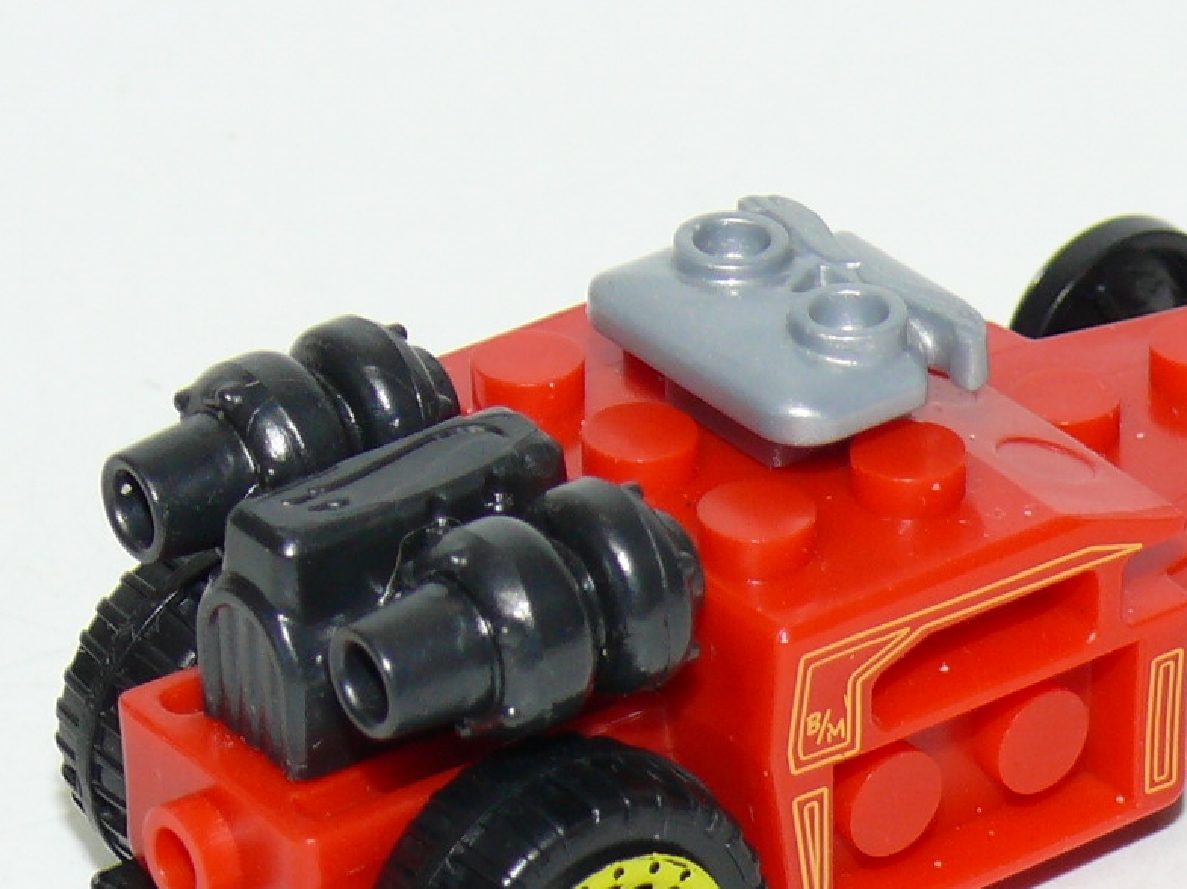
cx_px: 841
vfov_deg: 7.1
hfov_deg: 9.5
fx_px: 7129
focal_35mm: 208
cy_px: 564
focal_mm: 13.4
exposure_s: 1/30
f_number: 4
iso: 100
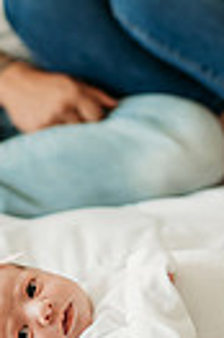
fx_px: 1609
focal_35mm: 172
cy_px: 44
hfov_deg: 8.0
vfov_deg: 11.9
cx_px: 93
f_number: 2
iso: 800
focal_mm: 50
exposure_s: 1/250
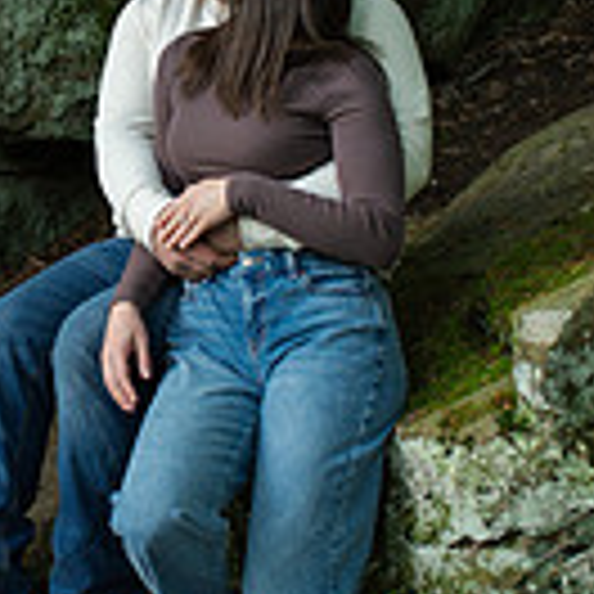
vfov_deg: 17.0
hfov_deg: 17.0
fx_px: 1961
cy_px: 90
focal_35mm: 101
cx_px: 43
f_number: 3.5
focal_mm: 35
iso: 1000
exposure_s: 1/320
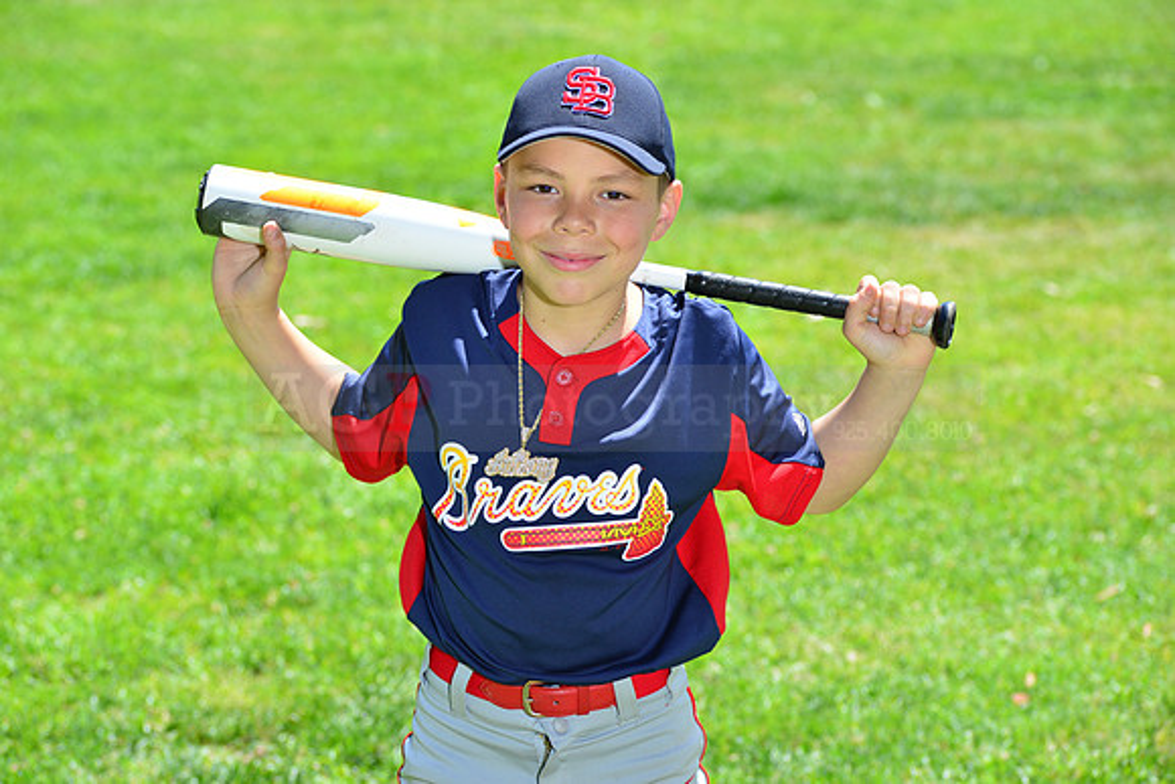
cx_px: 588
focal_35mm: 135
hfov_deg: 15.2
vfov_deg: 10.2
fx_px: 4407
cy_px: 392
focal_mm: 135
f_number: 8
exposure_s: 1/200
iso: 200
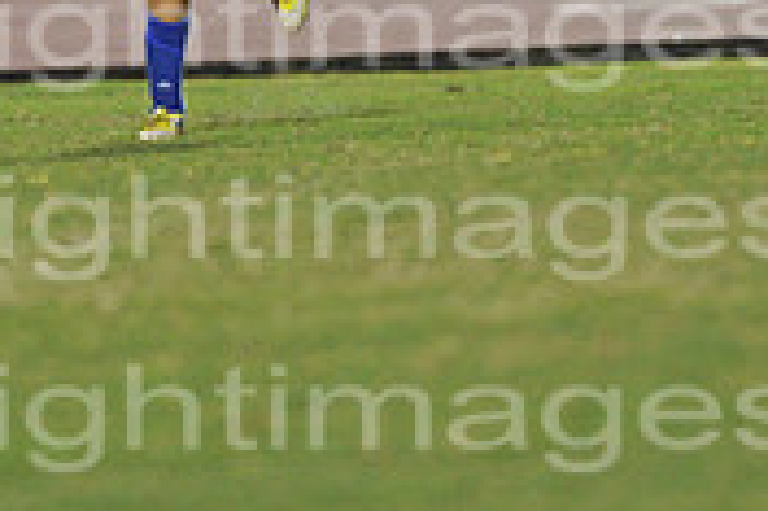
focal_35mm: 989
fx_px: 21079
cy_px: -249
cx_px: 196
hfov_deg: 2.1
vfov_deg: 1.4
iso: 5000
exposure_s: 1/400
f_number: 3.2
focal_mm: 300
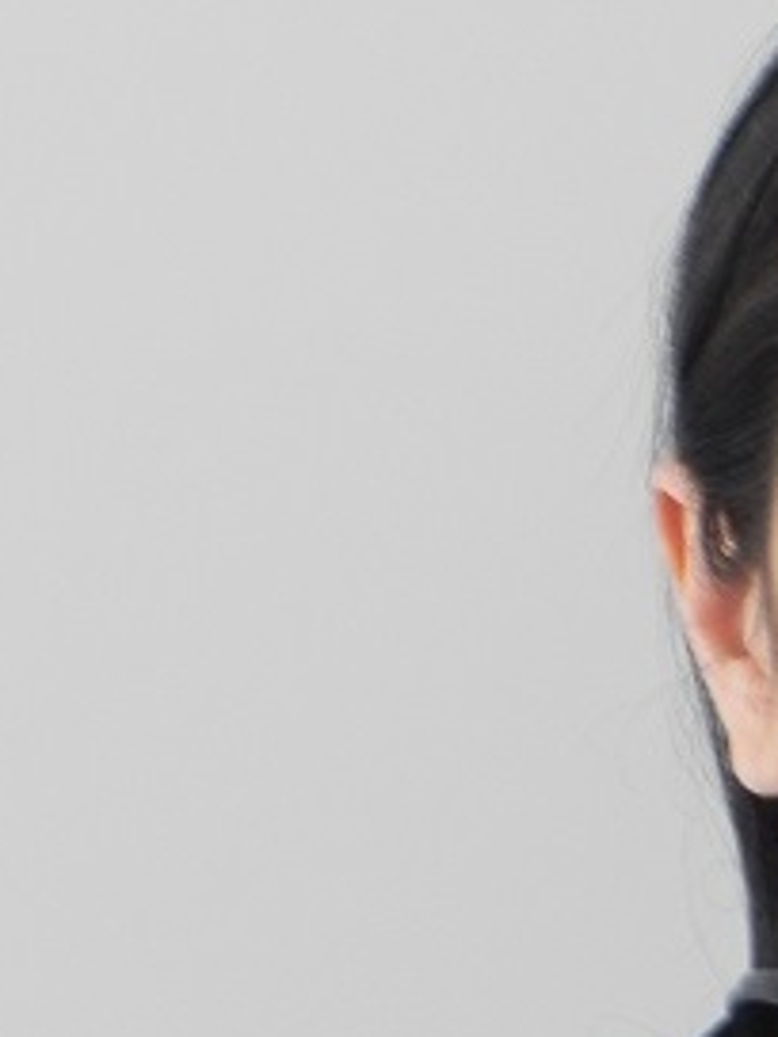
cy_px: 1273
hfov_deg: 5.3
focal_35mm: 279
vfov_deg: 7.0
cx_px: 995
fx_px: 8361
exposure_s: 1/30
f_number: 4
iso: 201
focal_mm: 16.9
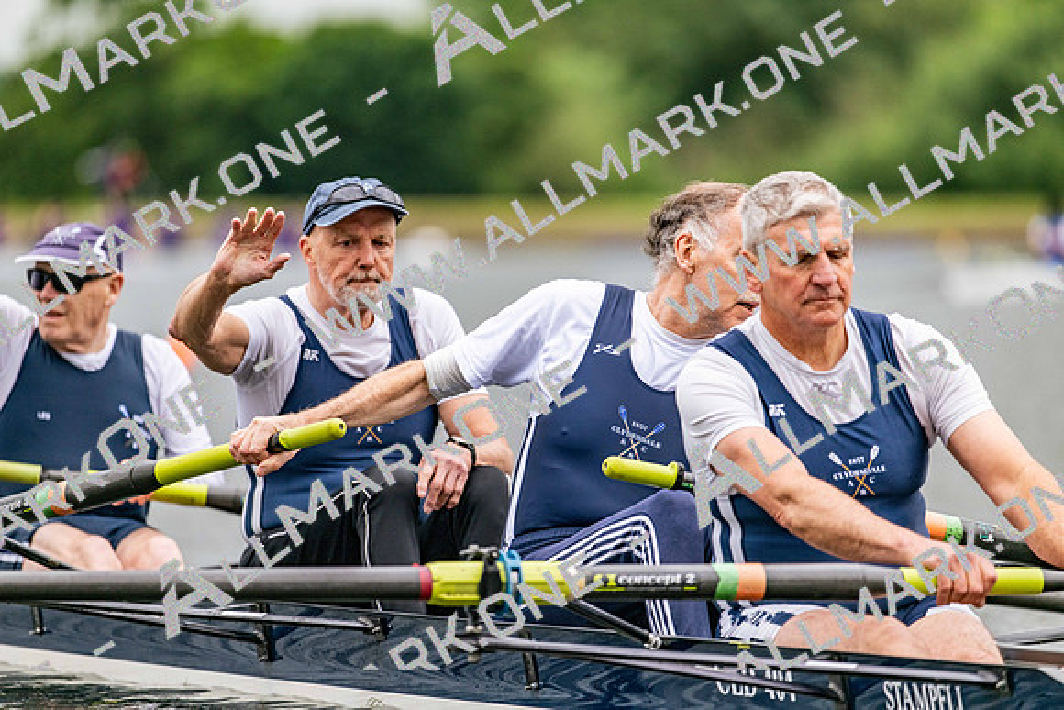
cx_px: 532
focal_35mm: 400
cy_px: 355
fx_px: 11824
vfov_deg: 3.4
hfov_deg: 5.2
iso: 500
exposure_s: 1/2500
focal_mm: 400
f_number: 4.5
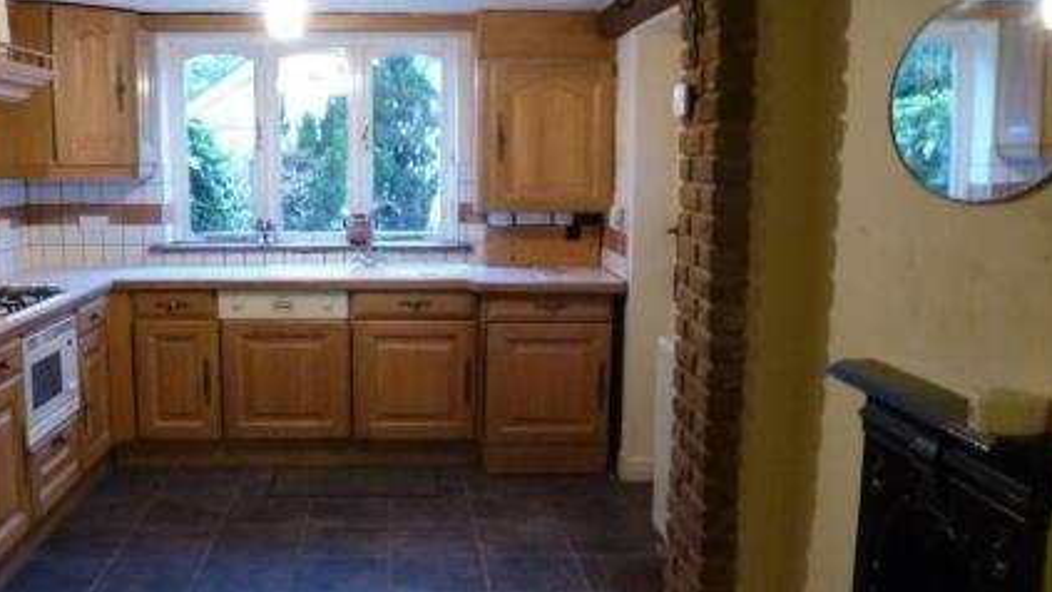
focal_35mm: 36
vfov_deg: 32.8
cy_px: 322
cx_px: 417
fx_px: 1004
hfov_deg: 54.9
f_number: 3.3
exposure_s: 1/6
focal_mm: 4.3
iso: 400
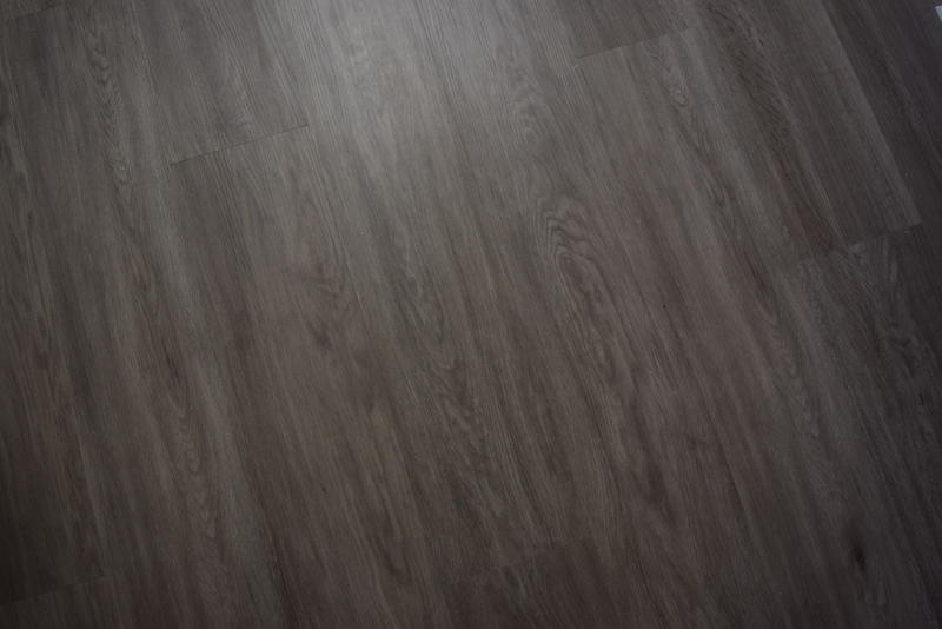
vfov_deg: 48.0
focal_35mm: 27
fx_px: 707
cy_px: 314
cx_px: 471
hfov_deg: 67.4
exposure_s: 1/60
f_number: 3.5
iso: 280
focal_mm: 18
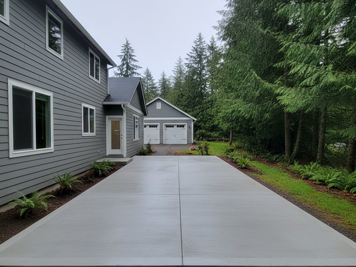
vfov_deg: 58.9
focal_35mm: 23
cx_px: 178
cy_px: 134
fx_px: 237
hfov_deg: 73.9
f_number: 1.8
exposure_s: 1/1527
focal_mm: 6.4
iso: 255
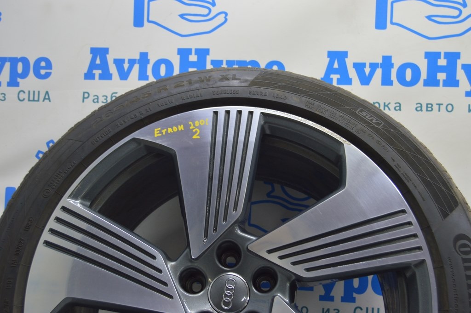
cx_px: 236
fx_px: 510
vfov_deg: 34.2
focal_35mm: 39
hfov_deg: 49.6
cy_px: 156
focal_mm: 26
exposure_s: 1/20
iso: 400
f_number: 5.6
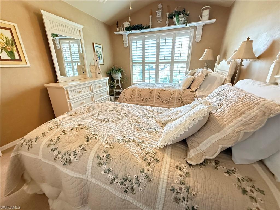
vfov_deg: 85.7
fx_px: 113
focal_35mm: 14
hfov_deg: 102.1
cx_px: 140
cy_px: 105
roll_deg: +0.7
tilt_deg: -19.5
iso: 800
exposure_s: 1/60
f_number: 2.2
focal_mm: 2.22
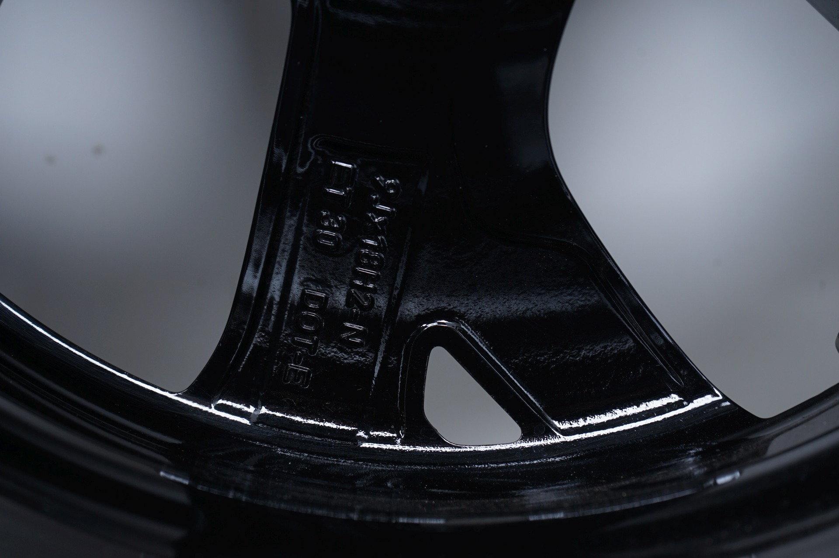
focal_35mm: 54
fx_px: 1257
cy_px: 279
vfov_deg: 25.0
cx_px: 420
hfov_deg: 36.9
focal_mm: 54
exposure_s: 1/100
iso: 250
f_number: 7.1
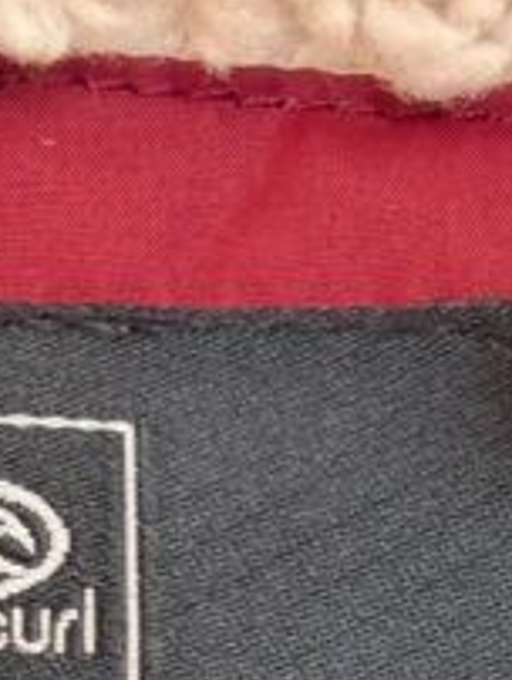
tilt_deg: -84.8
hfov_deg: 15.2
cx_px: -37
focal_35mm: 95
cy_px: 1171
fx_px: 1870
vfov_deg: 17.3
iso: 160
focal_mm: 2.22
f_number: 2.2
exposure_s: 1/121
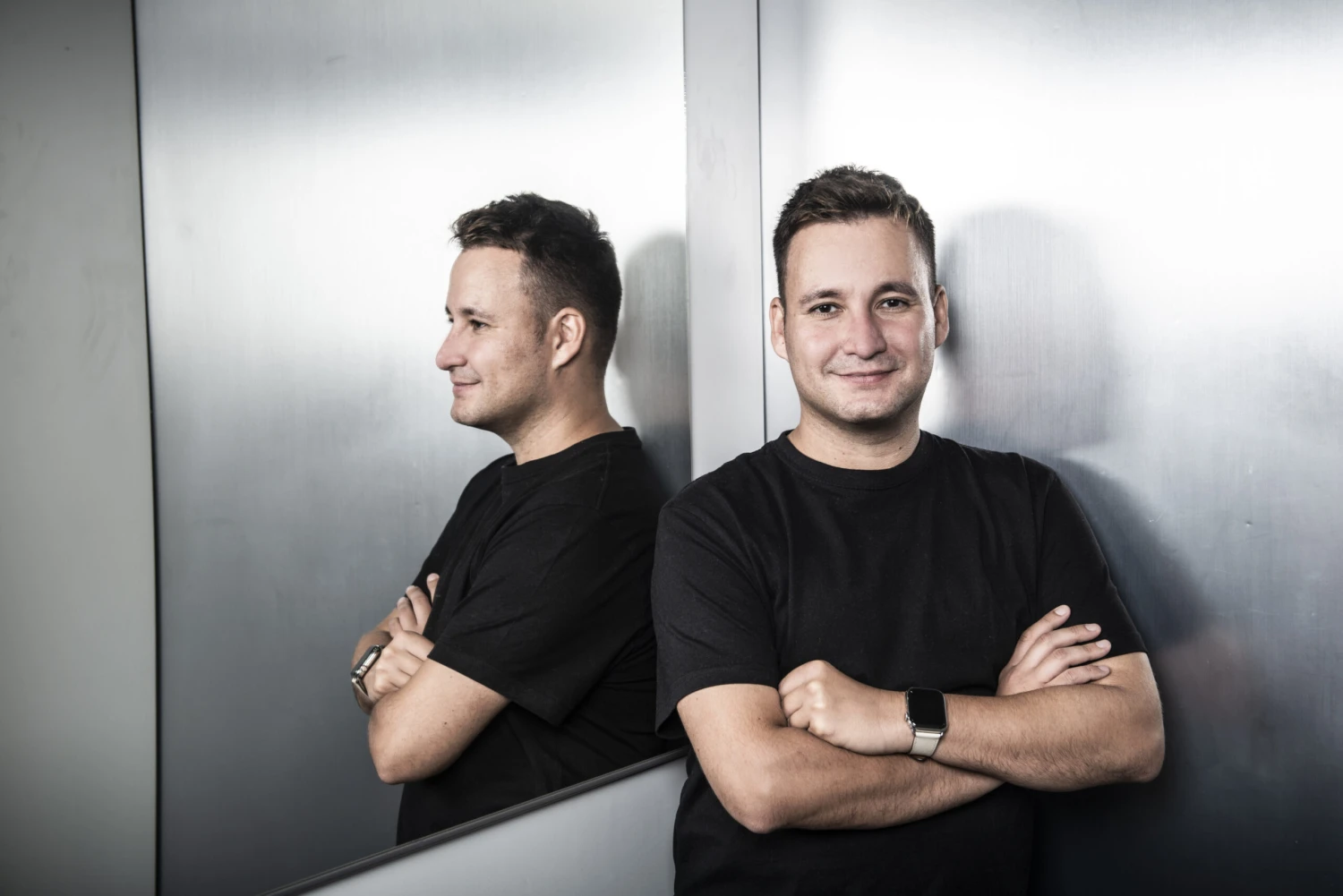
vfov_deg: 28.1
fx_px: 1791
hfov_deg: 41.1
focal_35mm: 48
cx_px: 672
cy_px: 448
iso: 125
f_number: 5
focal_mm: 48
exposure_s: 1/250
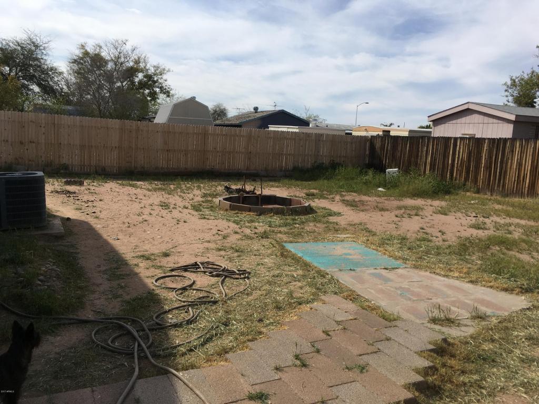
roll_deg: -1.2
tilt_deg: -8.7
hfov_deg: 61.7
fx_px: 452
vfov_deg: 48.2
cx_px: 270
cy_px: 202
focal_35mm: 29
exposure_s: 1/2481
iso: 25
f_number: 2.2
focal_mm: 4.15
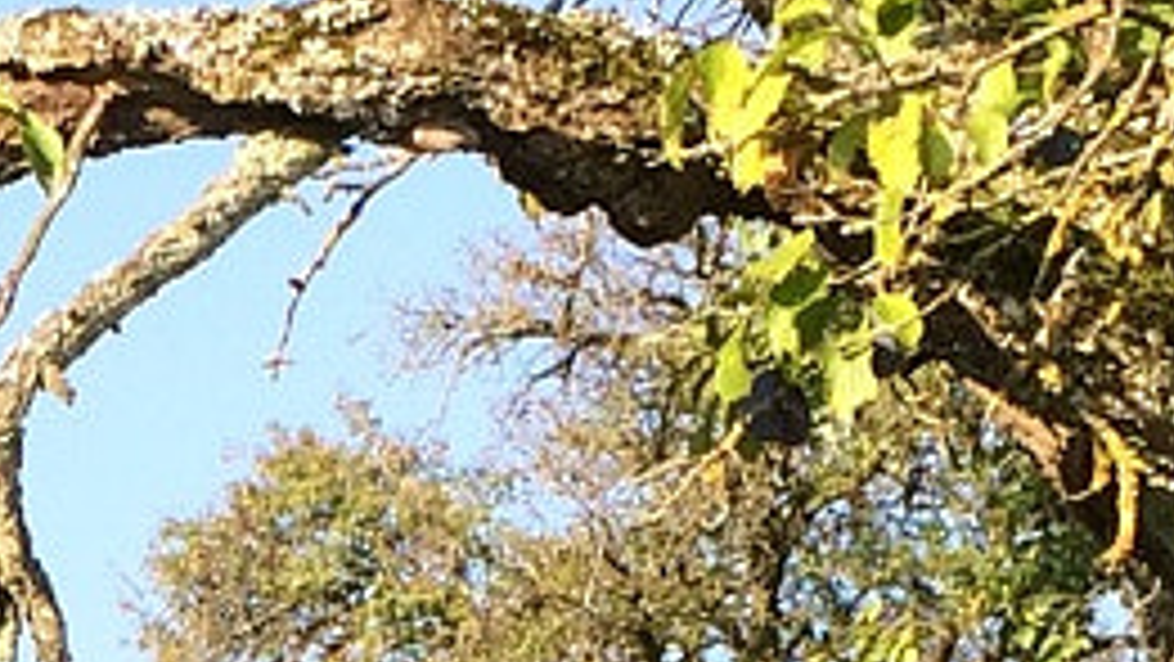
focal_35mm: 194
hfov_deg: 10.9
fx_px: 6041
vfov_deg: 5.9
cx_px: -184
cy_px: 1833
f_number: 2.2
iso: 32
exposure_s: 1/720
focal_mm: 4.15
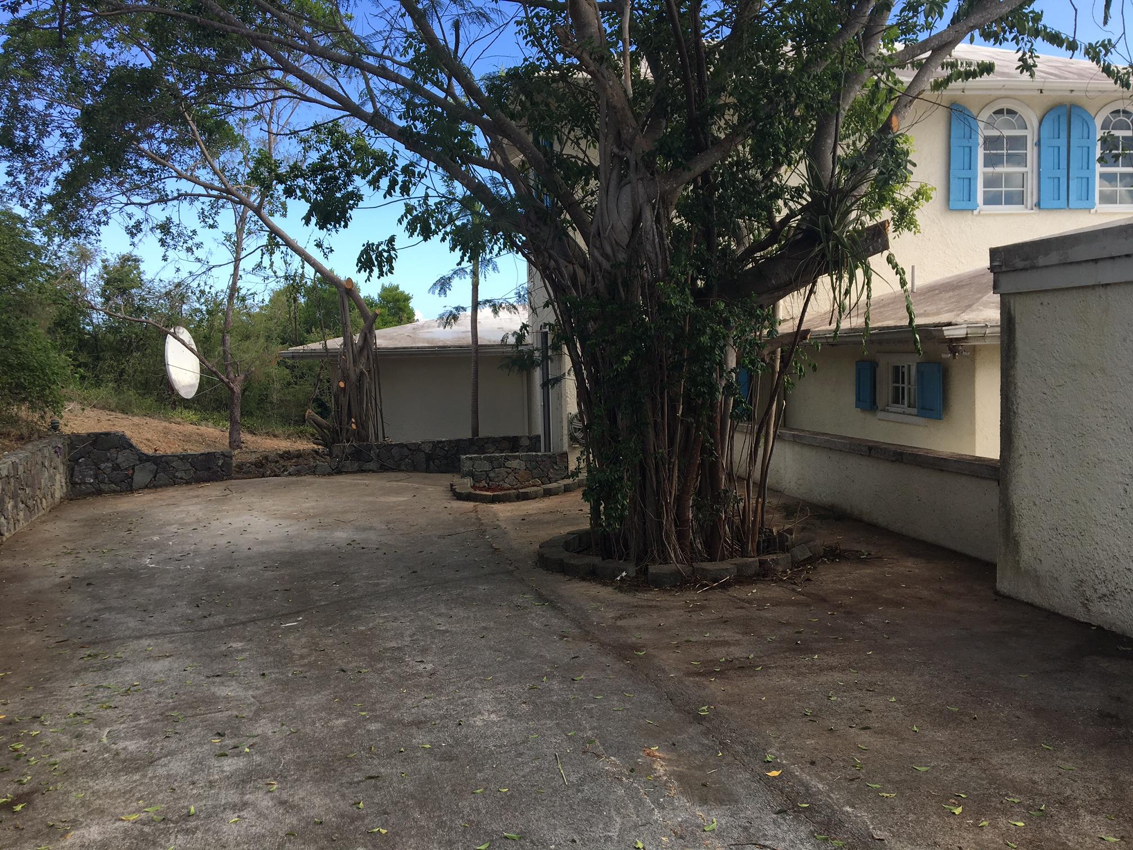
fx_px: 949
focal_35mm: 29
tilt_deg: -4.0
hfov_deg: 61.7
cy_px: 425
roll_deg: +1.5
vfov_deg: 48.2
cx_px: 566
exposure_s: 1/519
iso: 25
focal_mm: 4.15
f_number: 2.2
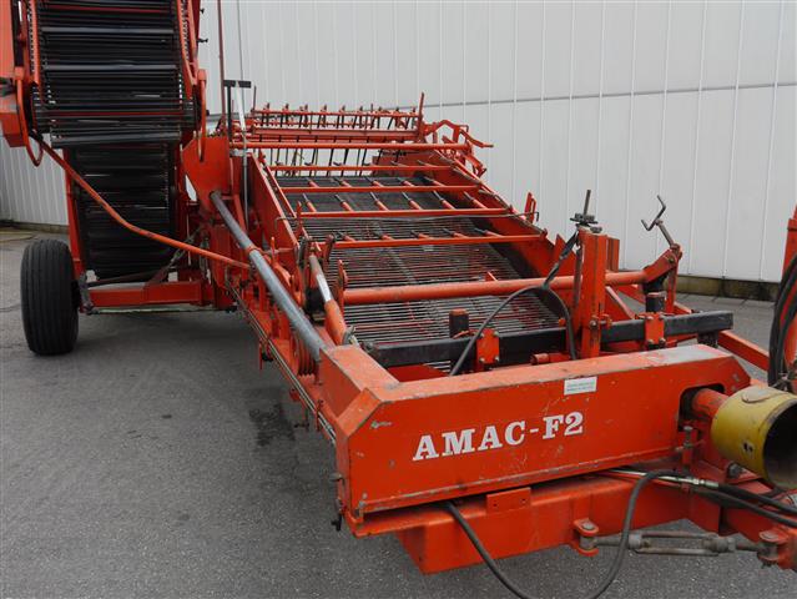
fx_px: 737
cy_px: 300
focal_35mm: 32
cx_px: 398
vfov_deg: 44.2
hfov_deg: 56.8
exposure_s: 1/200
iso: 160
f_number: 5.6
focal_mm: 16
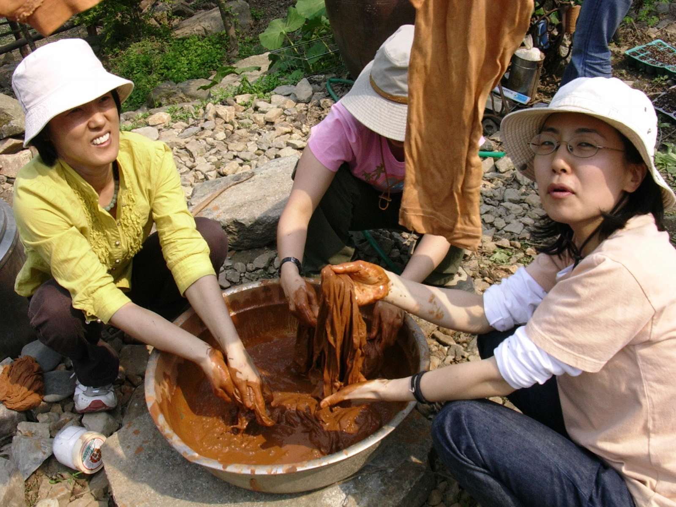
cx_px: 338
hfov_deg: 50.1
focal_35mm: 37
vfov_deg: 38.7
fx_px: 723
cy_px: 254
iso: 70
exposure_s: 1/256
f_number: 5.4
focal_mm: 5.6
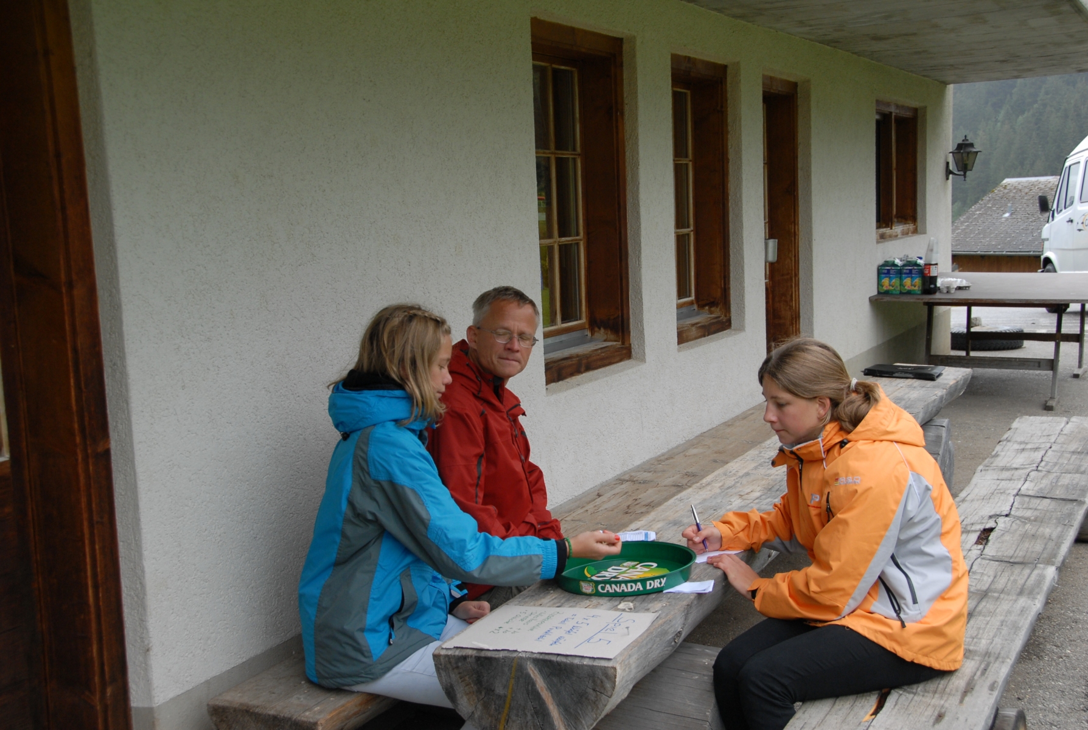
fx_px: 1317
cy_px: 365
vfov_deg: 31.0
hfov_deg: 44.9
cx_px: 544
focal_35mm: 44
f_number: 5.6
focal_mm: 29
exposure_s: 1/125
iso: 320
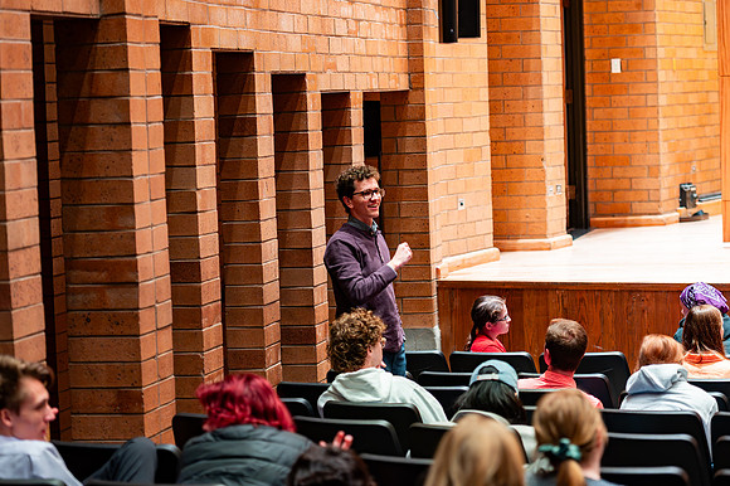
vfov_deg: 12.3
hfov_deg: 18.3
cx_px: 389
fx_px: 2260
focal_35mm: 112
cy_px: 219
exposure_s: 1/50
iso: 1250
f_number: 2.8
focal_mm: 92
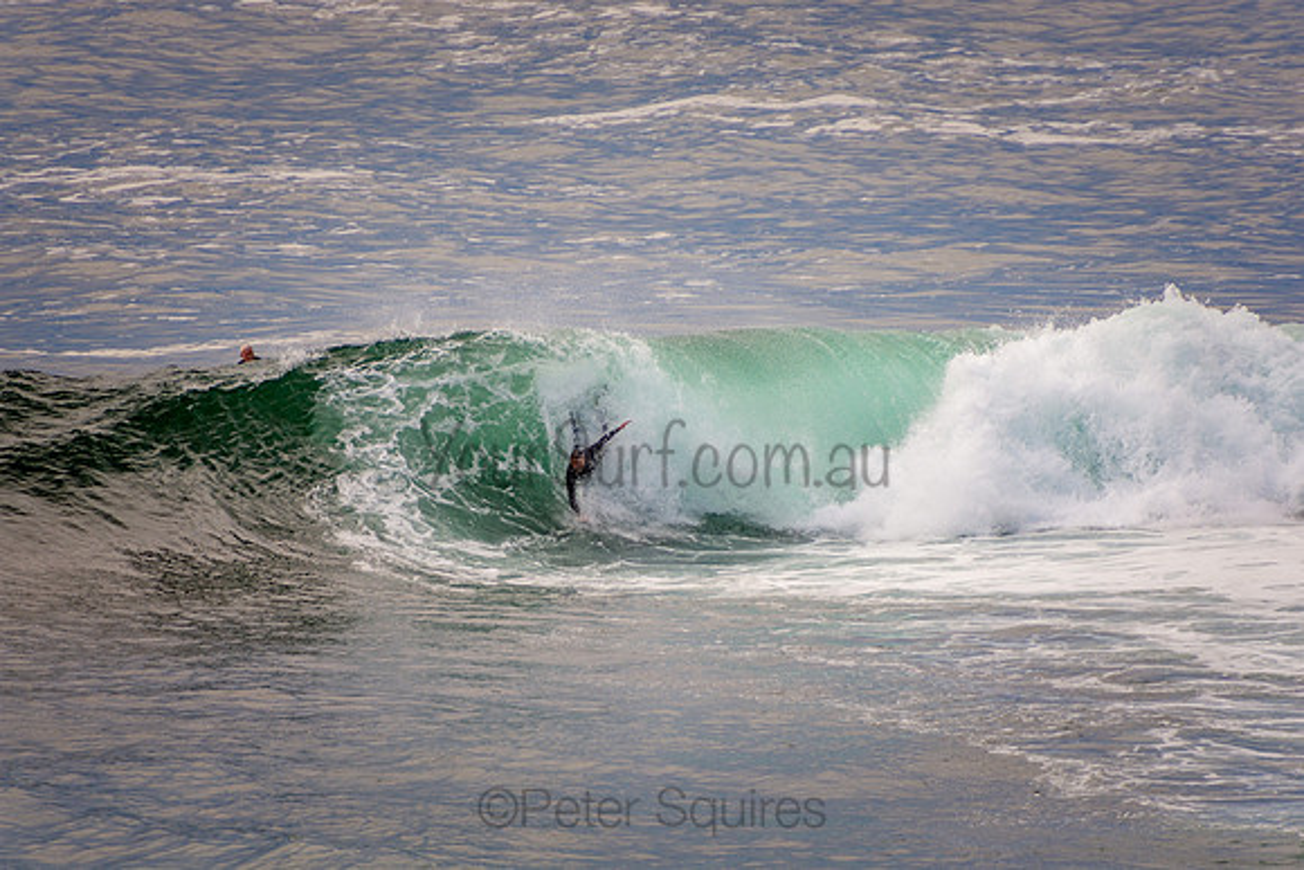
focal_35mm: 600
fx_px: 21737
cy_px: 435
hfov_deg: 3.4
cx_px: 652
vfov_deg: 2.3
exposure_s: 1/800
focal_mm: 400
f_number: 5.6
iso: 250
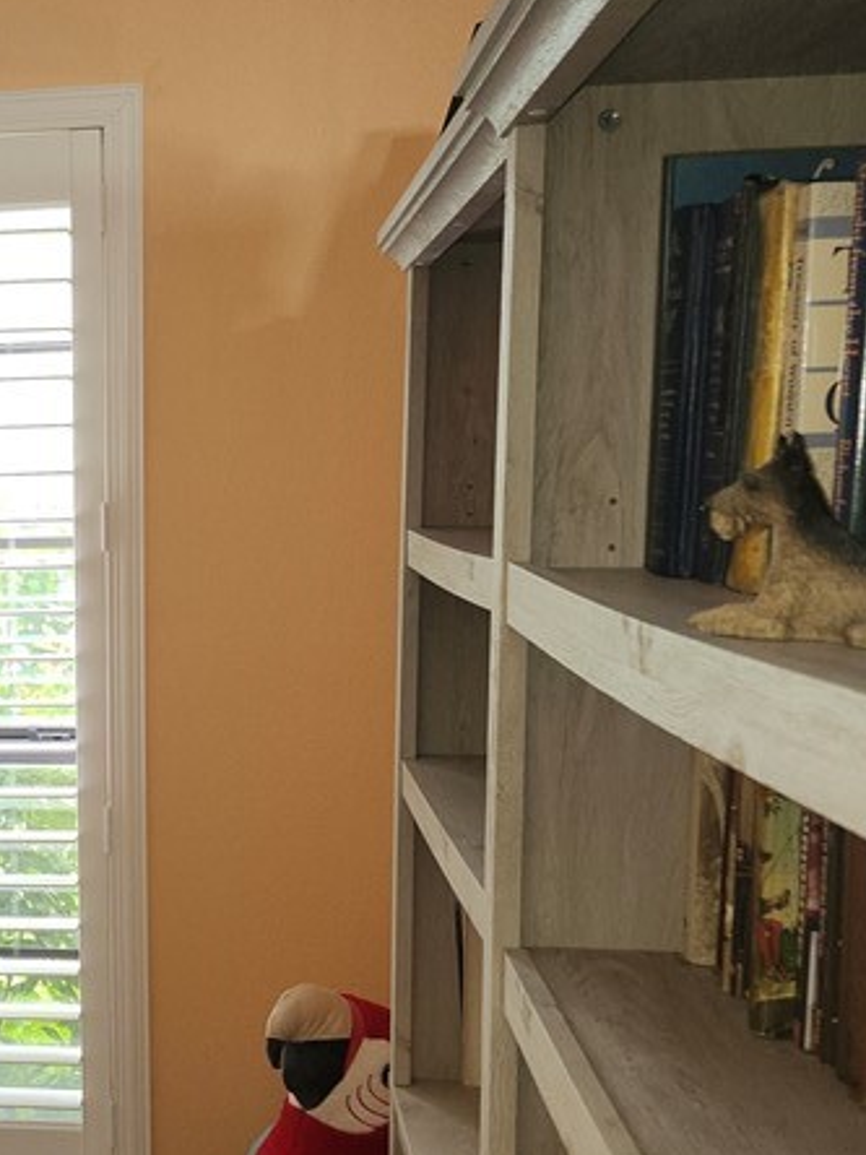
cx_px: -47
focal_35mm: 53
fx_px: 1768
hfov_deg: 25.8
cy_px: 689
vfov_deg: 36.0
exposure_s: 1/60
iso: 64
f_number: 1.8
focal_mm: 5.54
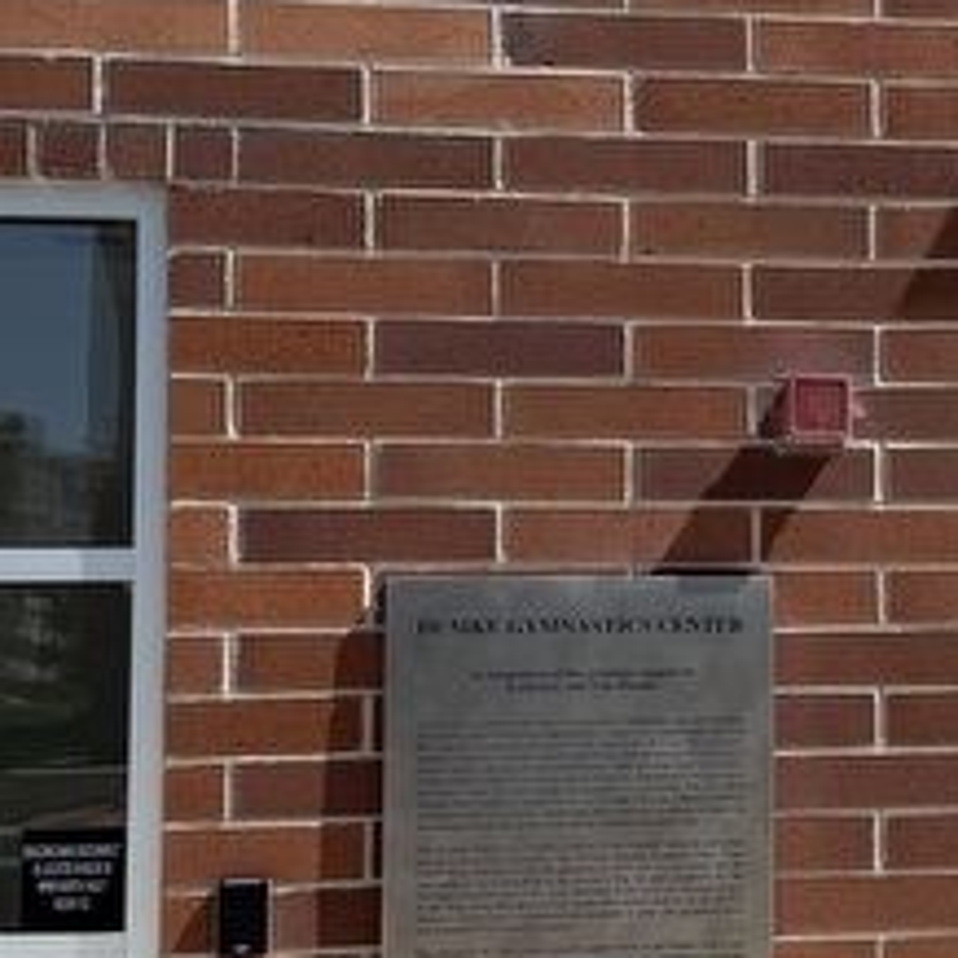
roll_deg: +0.5
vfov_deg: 22.2
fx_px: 2442
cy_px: 527
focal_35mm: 78
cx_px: 962
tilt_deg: +4.2
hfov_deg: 21.4
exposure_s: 1/5714
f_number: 1.78
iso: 80
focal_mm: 6.76
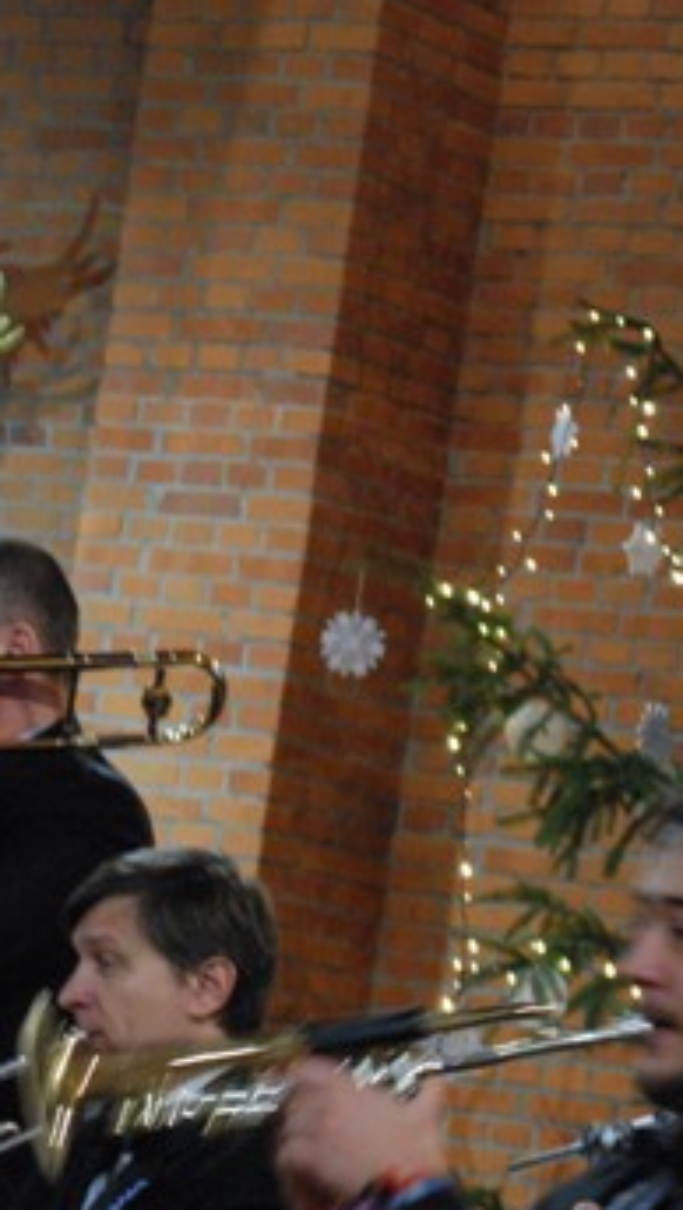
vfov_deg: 10.7
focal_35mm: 201
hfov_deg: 6.0
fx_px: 6466
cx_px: -454
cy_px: 714
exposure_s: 1/10
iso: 1600
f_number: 5.6
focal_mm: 55
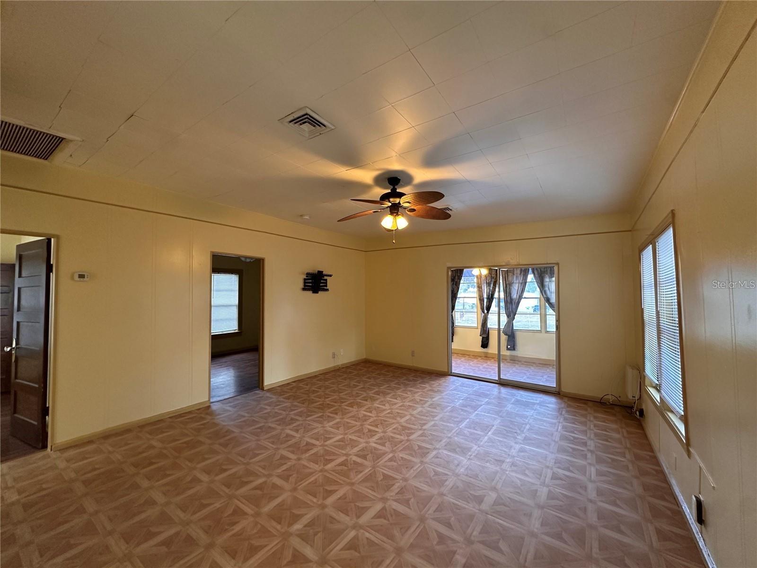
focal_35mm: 14
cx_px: 378
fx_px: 306
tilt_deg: +2.5
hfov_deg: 102.1
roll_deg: -0.3
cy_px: 284
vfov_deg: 85.7
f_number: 2.2
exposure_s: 1/60
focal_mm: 2.22
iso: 250
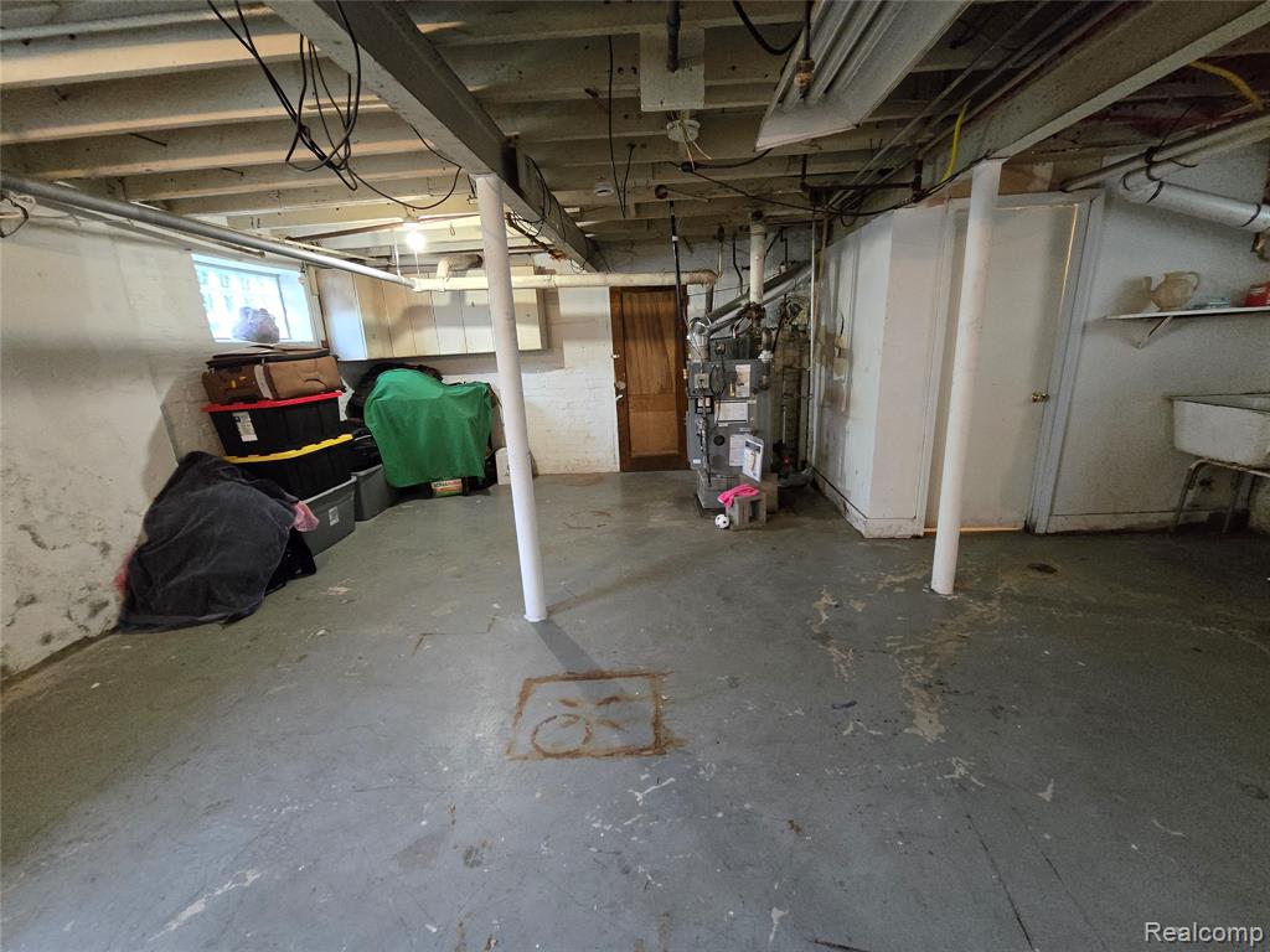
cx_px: 635
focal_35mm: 13
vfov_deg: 89.9
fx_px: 477
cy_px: 476
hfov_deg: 106.2
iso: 1250
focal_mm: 2.2
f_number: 2.2
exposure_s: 1/60
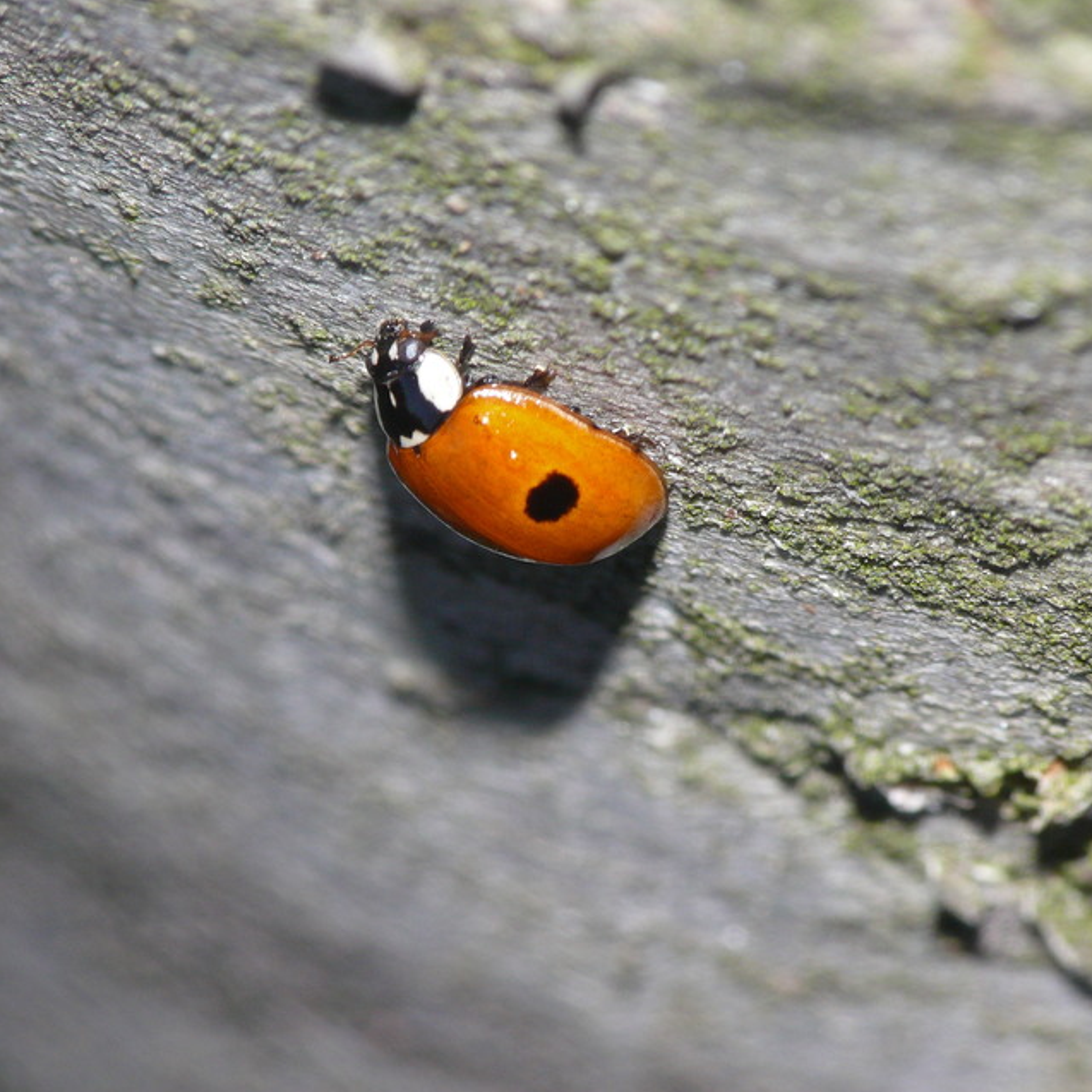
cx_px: 510
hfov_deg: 3.5
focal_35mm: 497
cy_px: 545
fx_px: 17738
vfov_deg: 3.5
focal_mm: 88.8
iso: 200
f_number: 11
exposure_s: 1/125
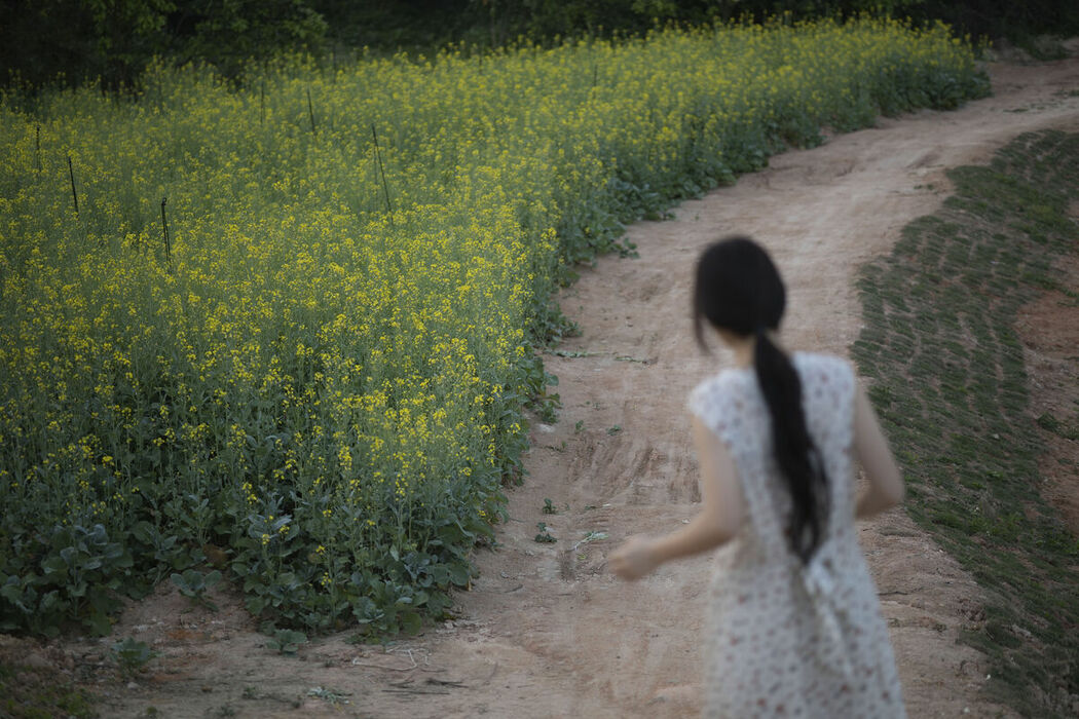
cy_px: 360
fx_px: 2547
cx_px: 540
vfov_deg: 16.1
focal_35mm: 85
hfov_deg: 23.9
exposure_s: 1/200
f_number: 2
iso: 100
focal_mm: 85
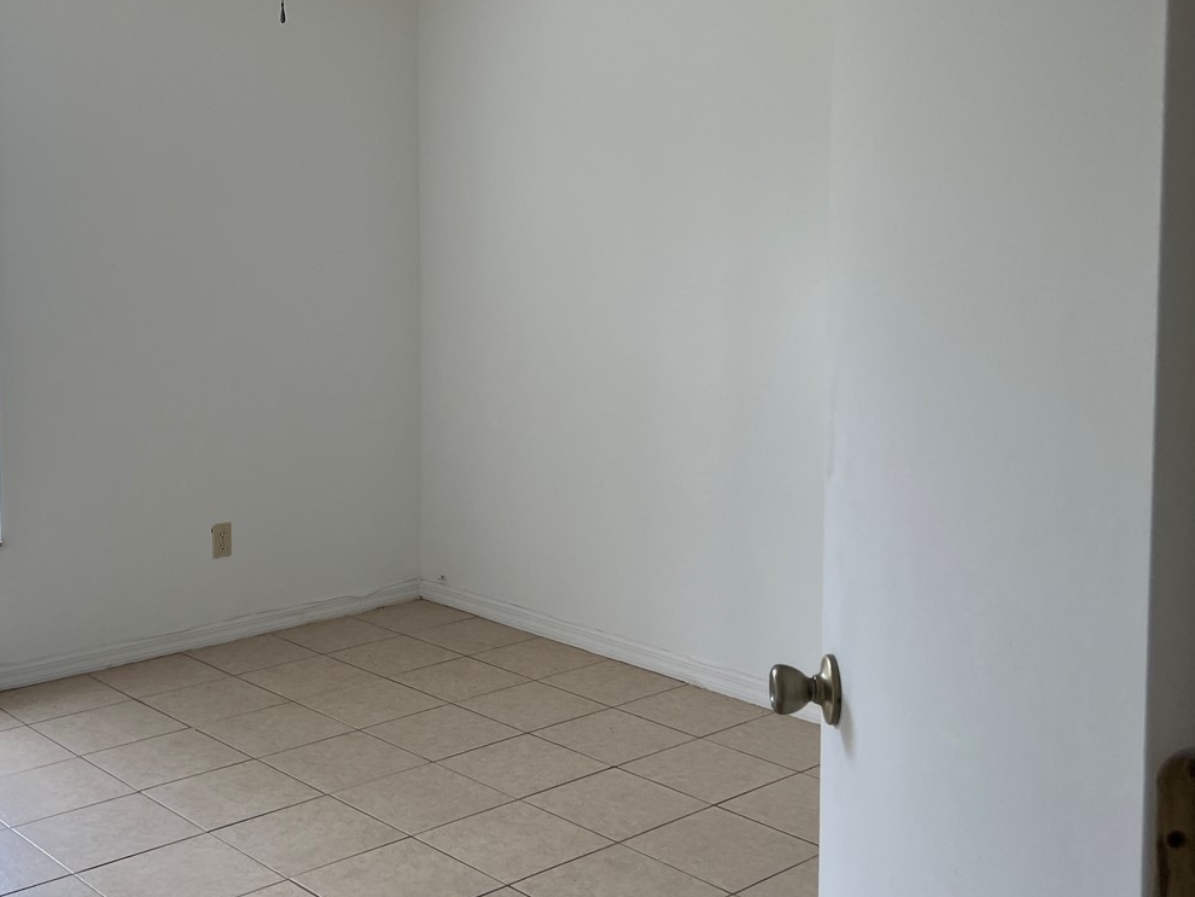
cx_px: 499
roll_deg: +1.0
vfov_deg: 34.2
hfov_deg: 44.6
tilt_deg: -4.9
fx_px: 1450
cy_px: 325
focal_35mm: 42
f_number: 1.5
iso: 64
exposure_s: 1/145
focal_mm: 5.7
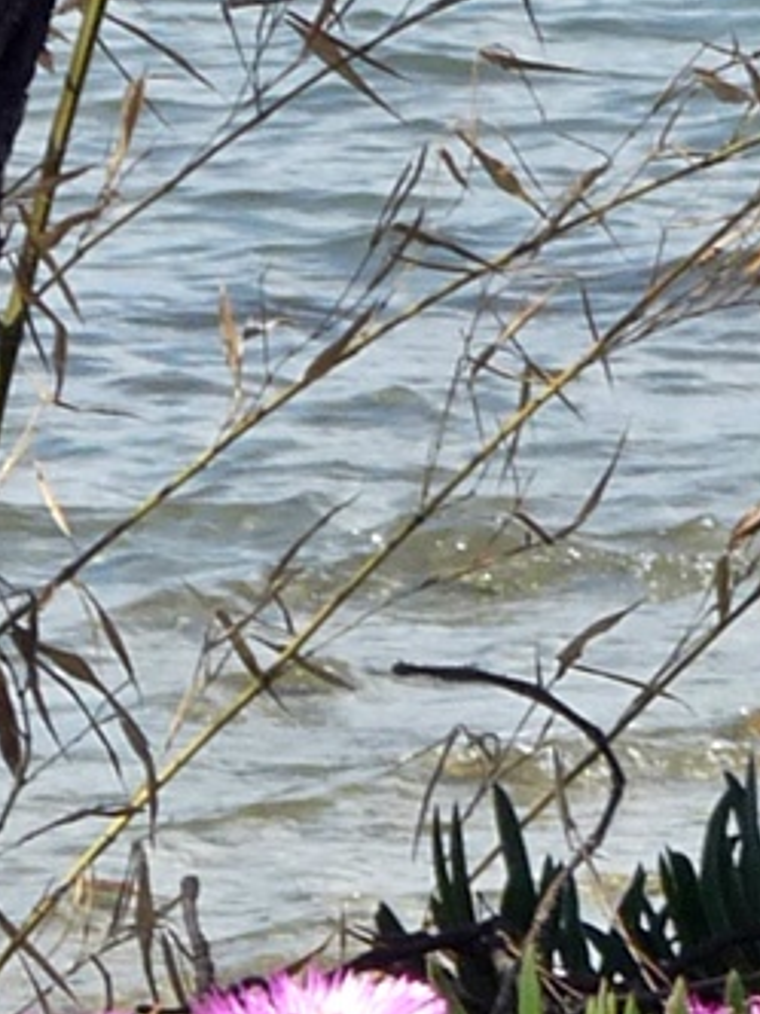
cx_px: 1813
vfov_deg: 2.2
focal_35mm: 910
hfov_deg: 1.6
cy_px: -690
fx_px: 26639
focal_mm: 23.7
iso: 100
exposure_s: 1/320
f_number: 5.6
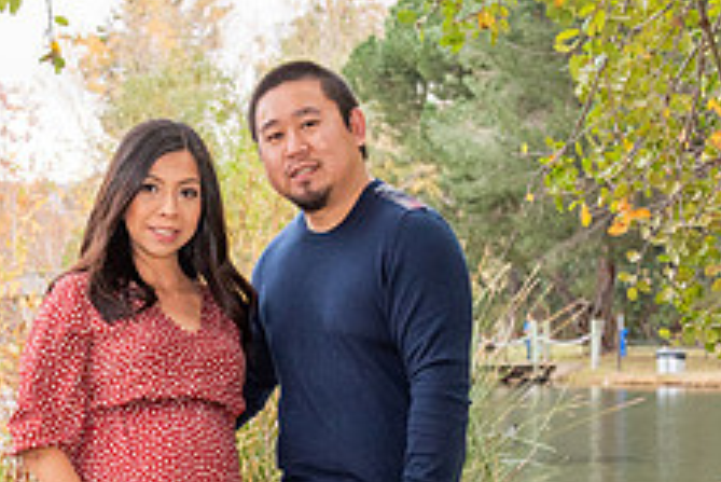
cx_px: 160
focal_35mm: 133
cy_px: 469
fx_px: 2665
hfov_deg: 15.3
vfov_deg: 10.3
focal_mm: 40
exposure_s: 1/125
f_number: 5
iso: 800
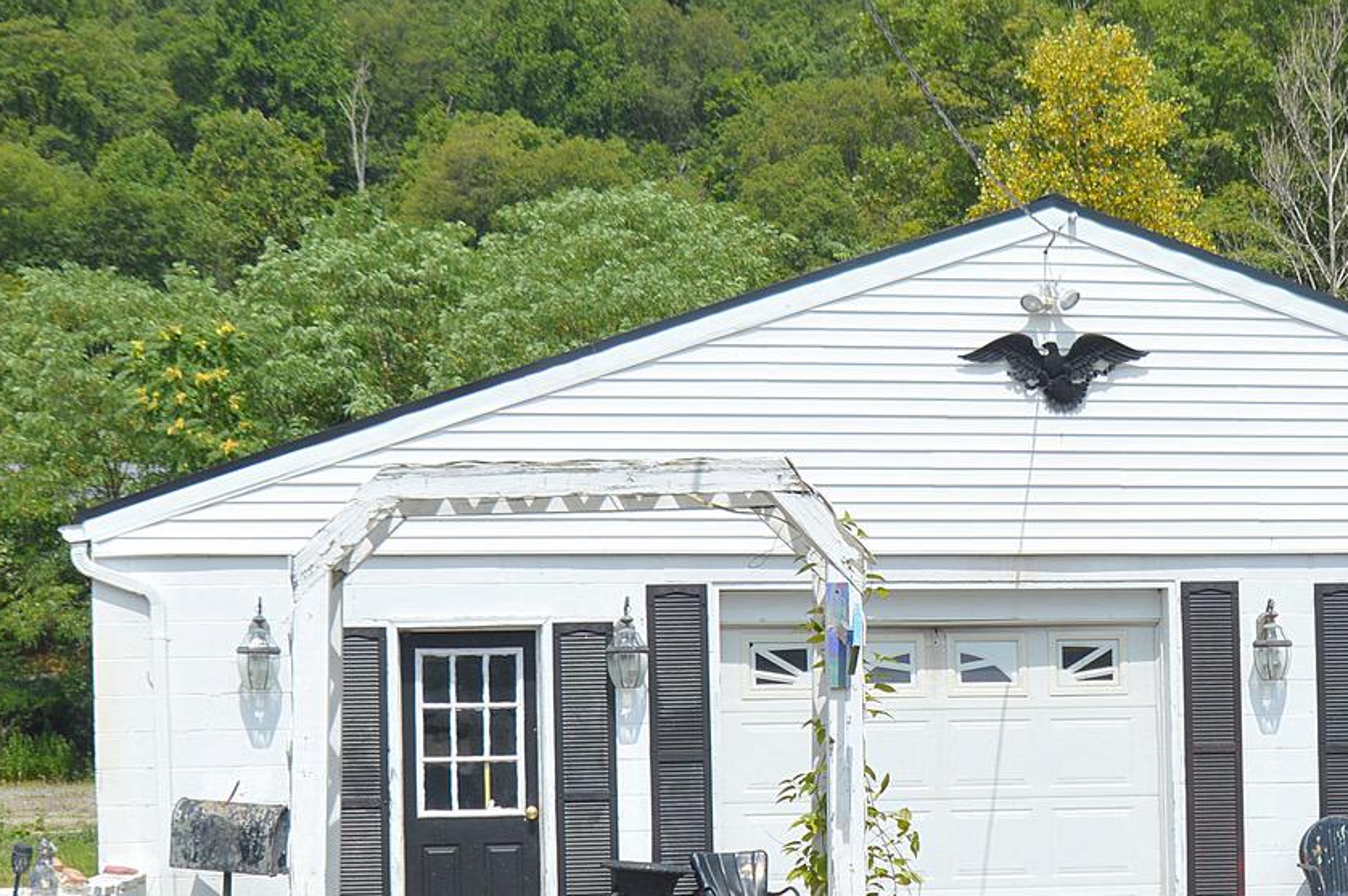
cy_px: 654
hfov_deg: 22.8
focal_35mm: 88
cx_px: 1089
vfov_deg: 15.4
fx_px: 3292
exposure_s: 1/320
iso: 100
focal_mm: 24
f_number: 9
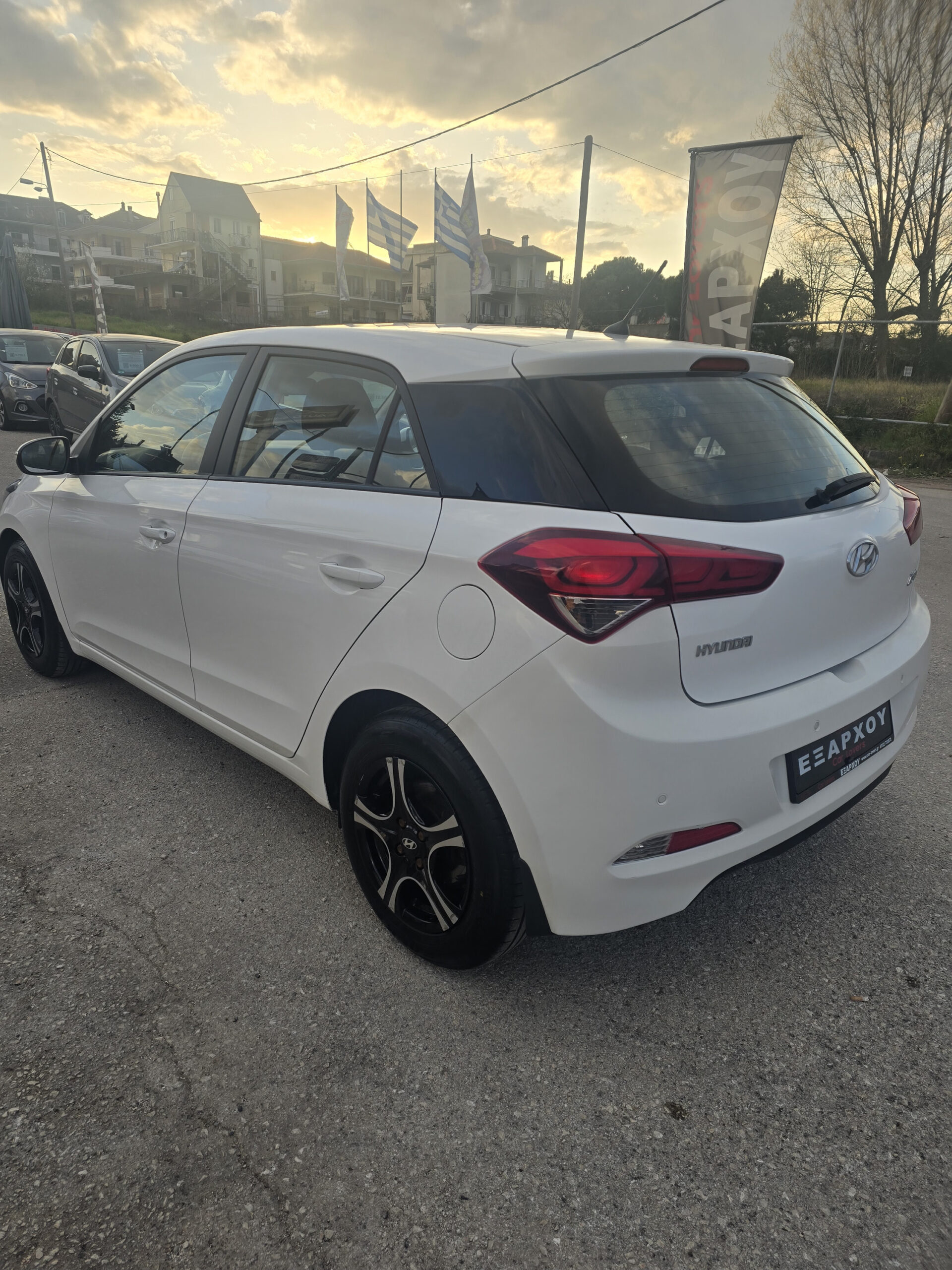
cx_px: 476
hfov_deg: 58.9
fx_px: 843
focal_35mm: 23
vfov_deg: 73.9
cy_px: 635
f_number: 1.7
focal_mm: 6.3
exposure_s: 1/446
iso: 12
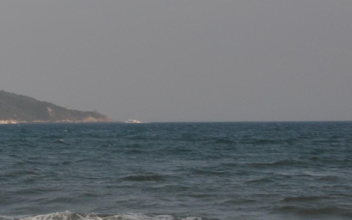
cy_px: 142
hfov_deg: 13.7
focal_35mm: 143
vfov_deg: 9.2
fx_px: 1371
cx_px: -188
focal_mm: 25
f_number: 22
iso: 200
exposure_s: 1/50
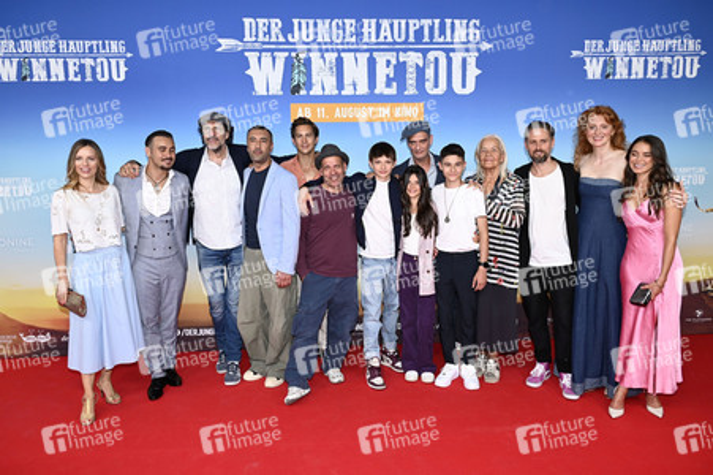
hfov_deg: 66.5
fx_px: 544
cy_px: 238
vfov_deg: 47.1
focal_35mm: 28
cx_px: 356
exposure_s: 1/160
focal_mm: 27.5
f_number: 6.3
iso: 640
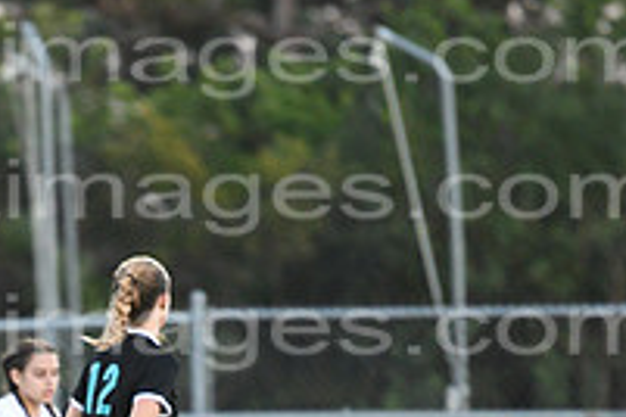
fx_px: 15023
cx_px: -37
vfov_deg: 1.6
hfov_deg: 2.4
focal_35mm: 864
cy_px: 537
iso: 2200
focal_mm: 200
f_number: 2.8
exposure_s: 1/800
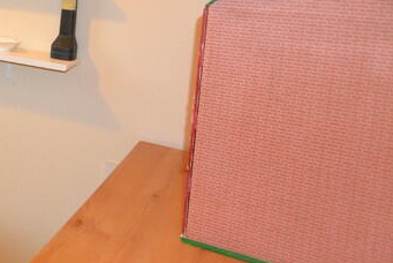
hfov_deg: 35.2
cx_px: -70
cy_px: -1
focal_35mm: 45
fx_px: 492
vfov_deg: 28.1
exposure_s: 1/60
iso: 1000
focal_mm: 10
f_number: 3.5
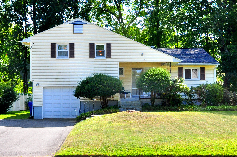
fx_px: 197
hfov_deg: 62.0
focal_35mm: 30
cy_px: 78
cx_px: 118
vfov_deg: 43.5
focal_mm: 20
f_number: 8
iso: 400
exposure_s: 1/400
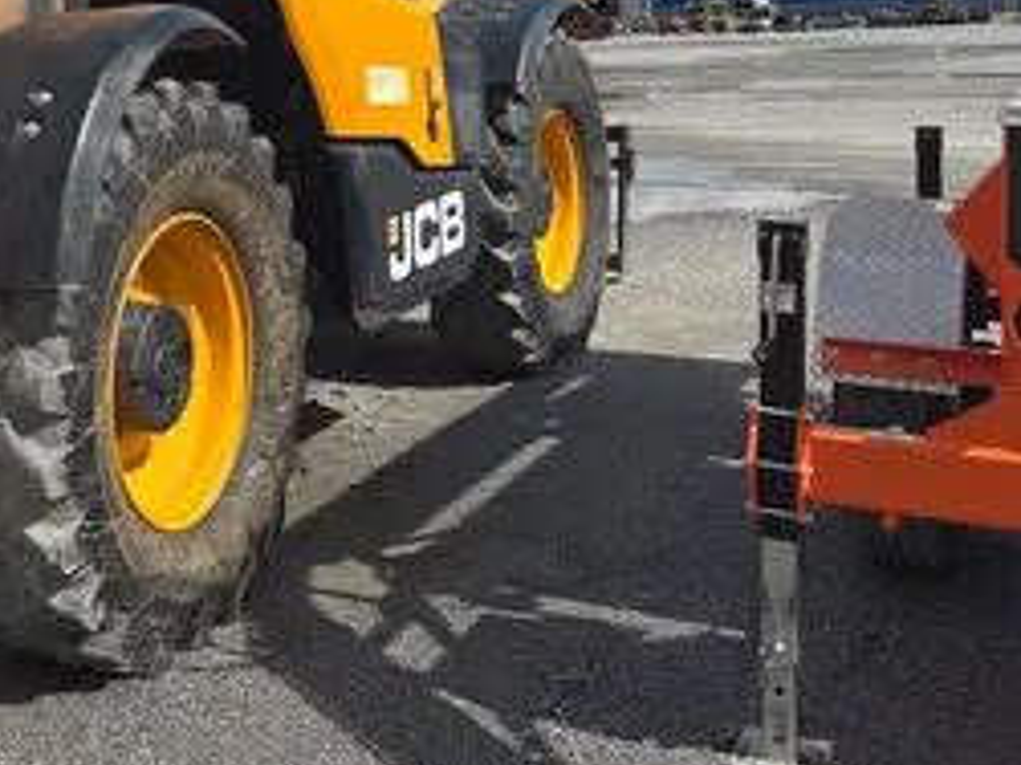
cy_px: 71
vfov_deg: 24.9
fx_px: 1680
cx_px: -94
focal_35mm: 57
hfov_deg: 30.4
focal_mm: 5.96
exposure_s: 1/5618
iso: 50
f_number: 1.6
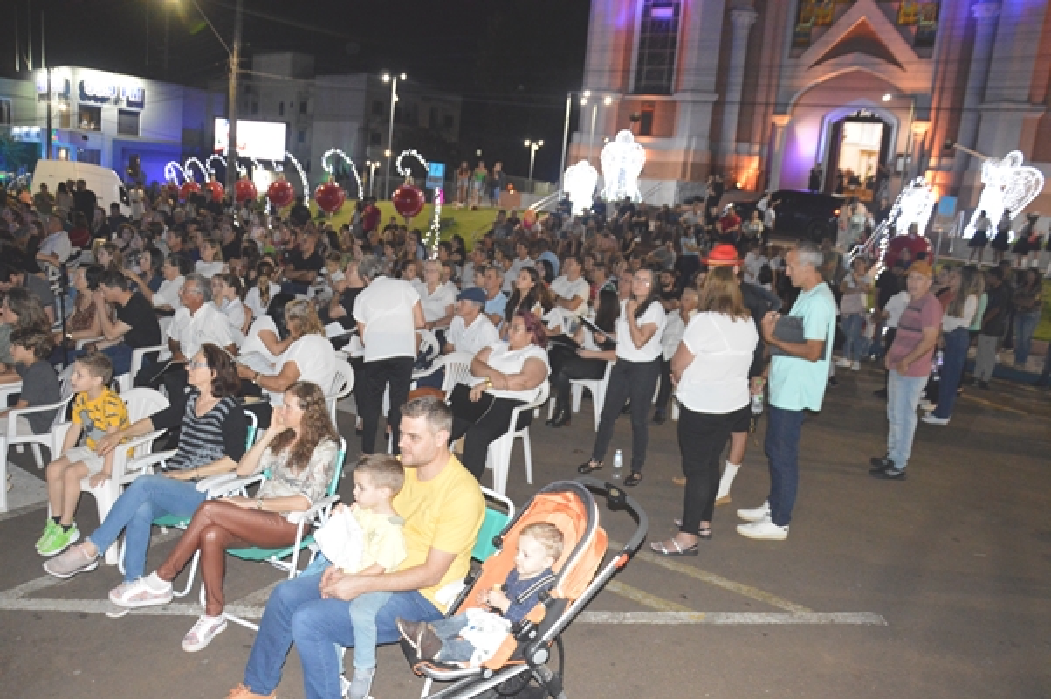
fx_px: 1531
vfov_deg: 25.7
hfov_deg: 37.9
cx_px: 526
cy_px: 350
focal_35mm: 52
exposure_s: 1/60
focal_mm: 35
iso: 3200
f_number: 4.5
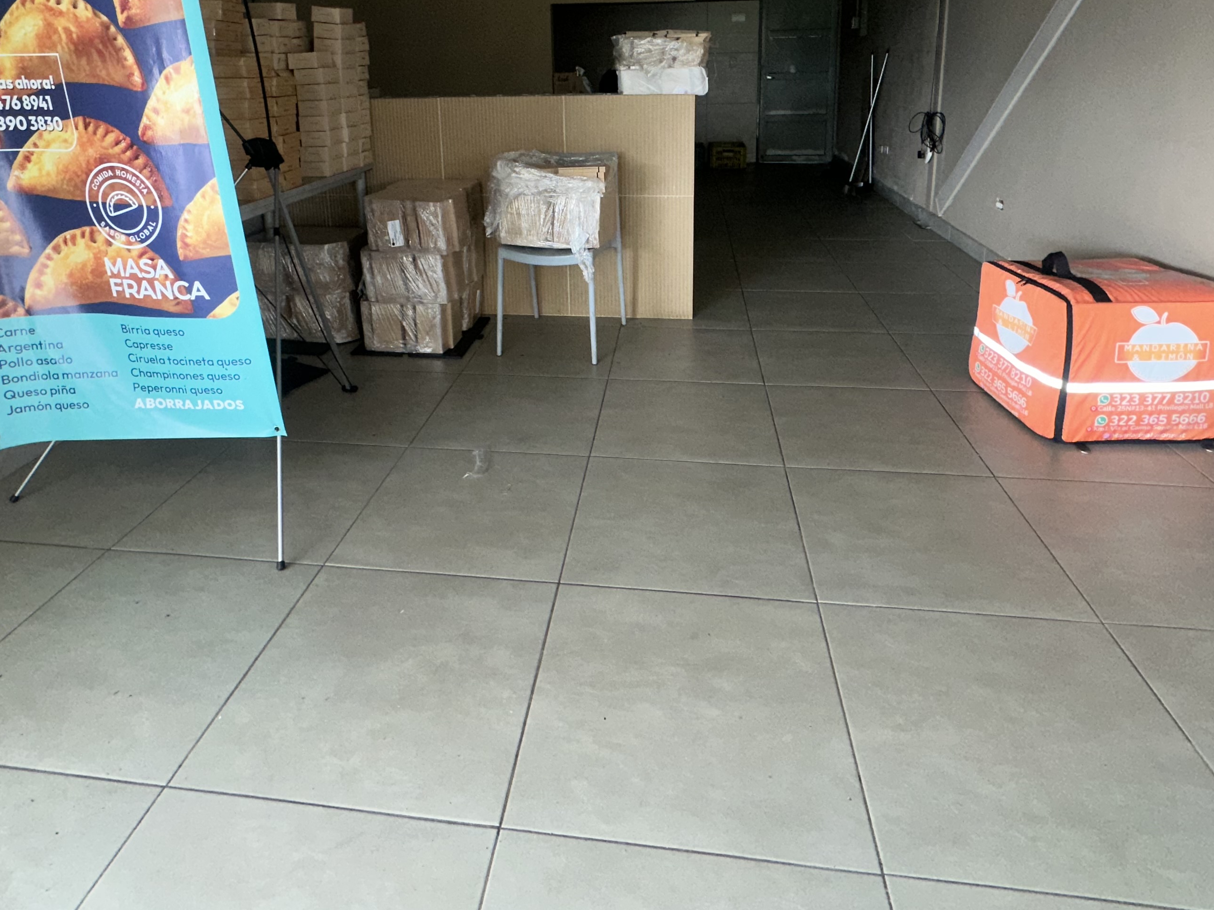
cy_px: 219
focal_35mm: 22
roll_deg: +2.8
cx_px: 574
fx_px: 771
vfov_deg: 57.7
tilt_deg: -11.6
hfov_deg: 76.3
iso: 80
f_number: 2.2
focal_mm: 2.22
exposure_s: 1/121
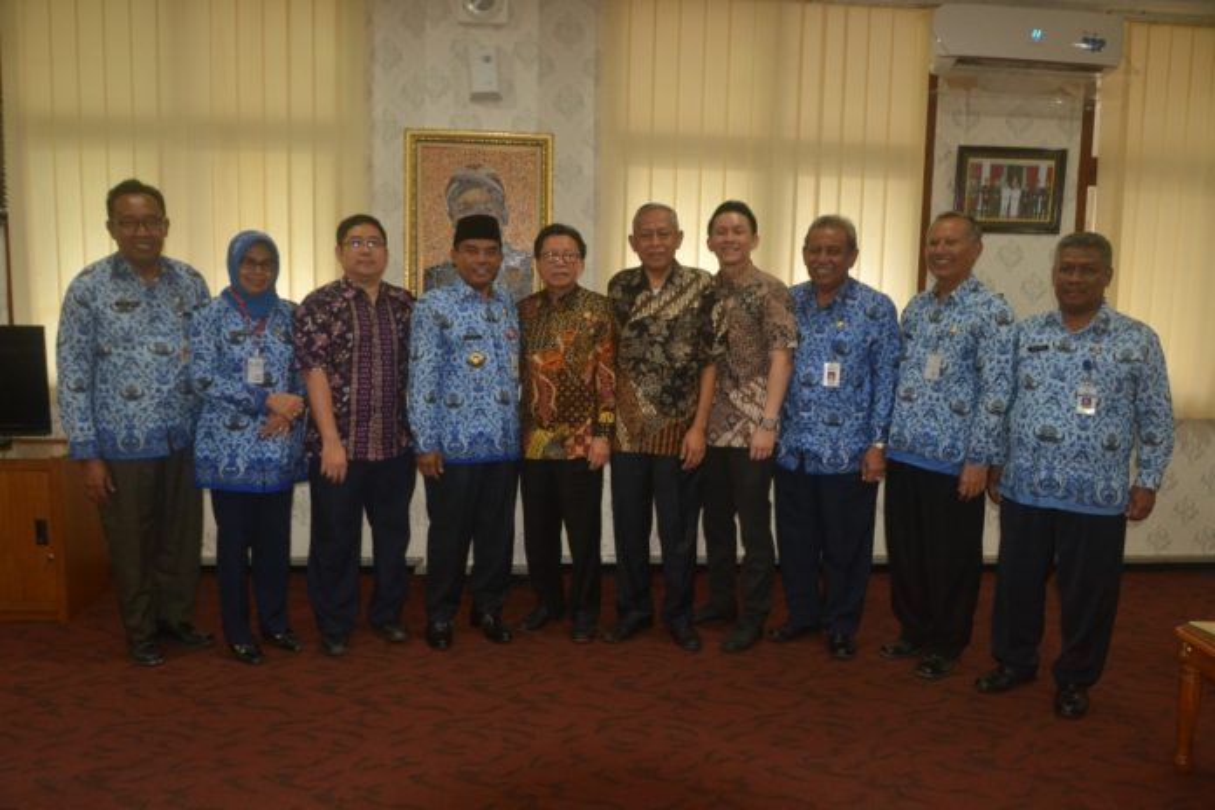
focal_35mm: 27
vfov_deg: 47.9
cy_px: 405
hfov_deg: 67.4
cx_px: 608
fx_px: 911
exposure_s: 1/30
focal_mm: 18
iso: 800
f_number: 5.6
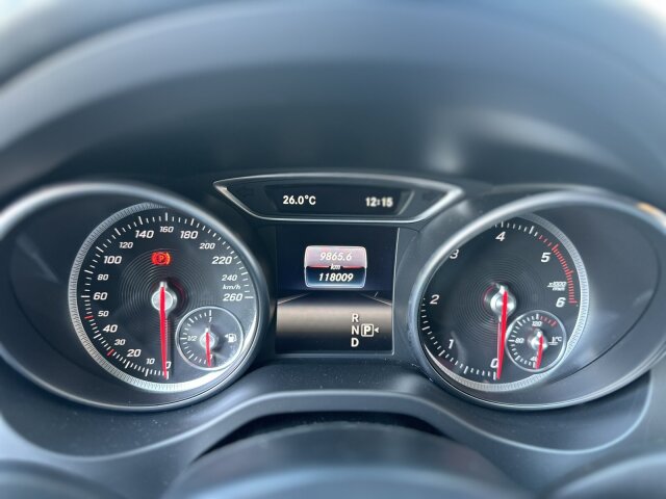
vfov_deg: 56.8
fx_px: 462
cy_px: 250
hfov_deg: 71.6
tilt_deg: -19.1
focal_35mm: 24
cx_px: 333
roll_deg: -3.6
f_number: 1.78
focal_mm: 6.86
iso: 200
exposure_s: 1/50
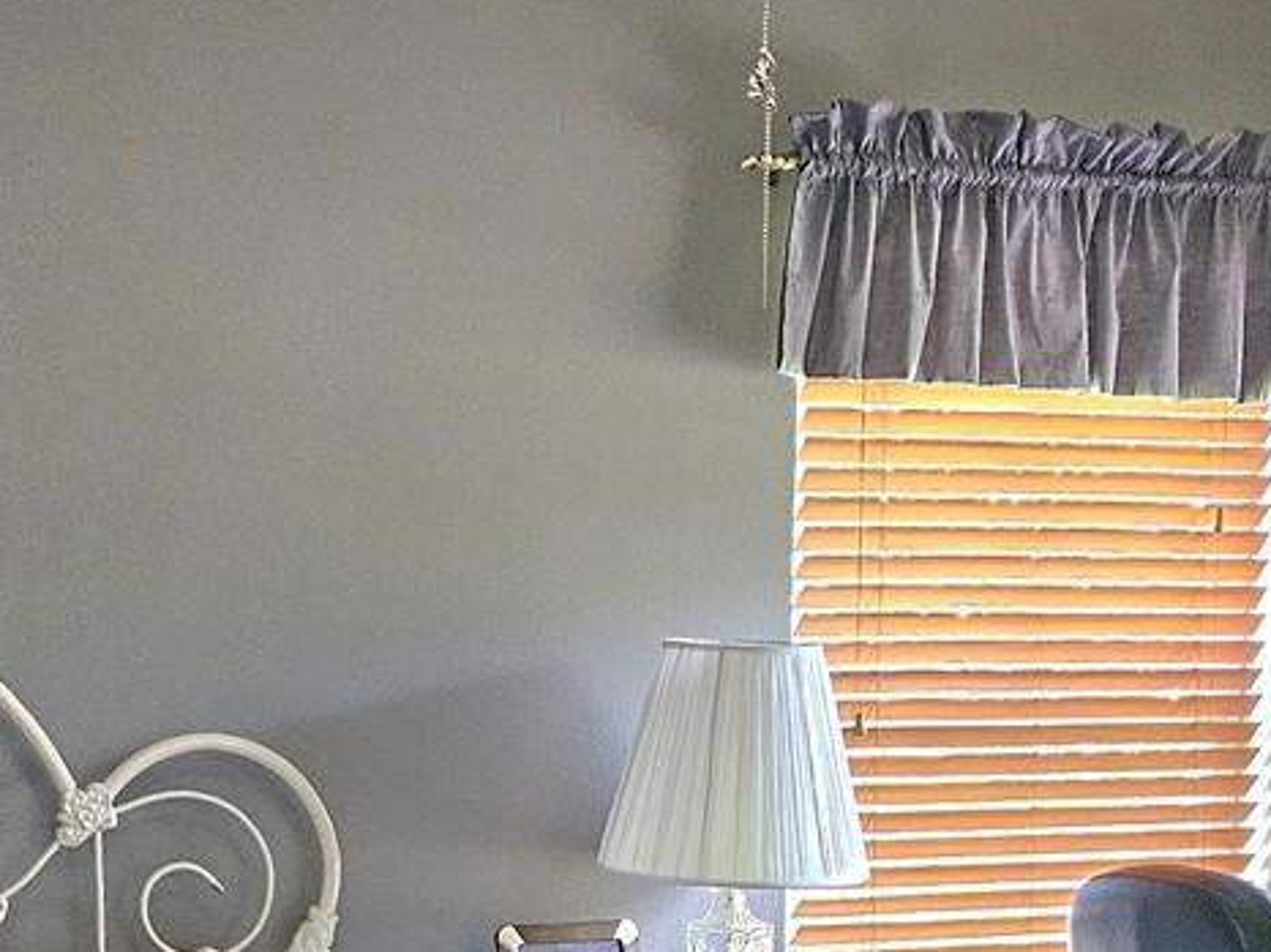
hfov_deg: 24.7
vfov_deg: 17.6
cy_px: 1203
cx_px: 545
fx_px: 2899
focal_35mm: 79
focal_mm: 5.4
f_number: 1.8
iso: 1250
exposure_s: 1/244
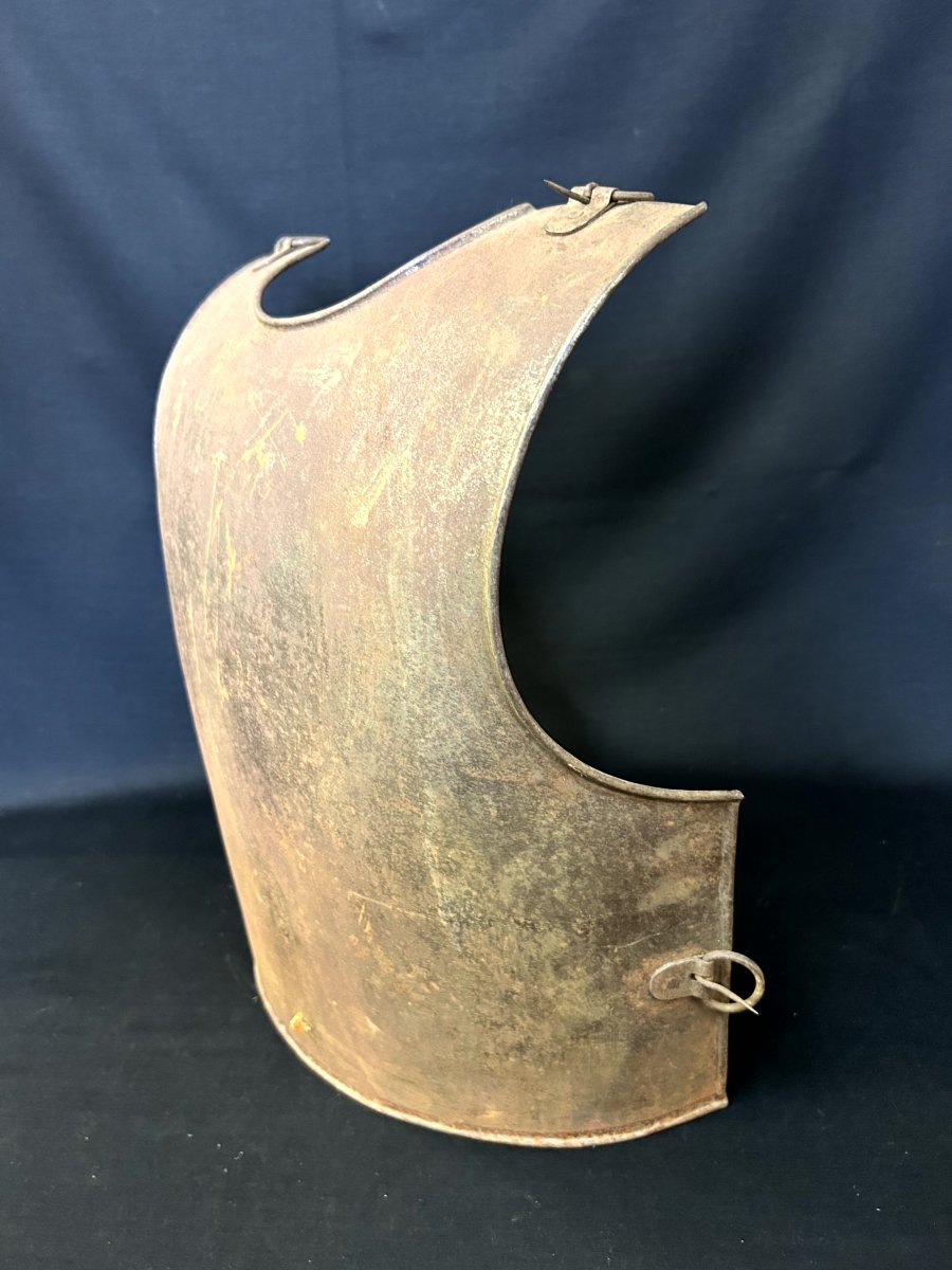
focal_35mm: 26
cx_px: 476
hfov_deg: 53.1
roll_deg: +5.5
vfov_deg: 67.3
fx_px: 953
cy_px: 635
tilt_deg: -20.3
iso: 400
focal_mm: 5.7
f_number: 1.5
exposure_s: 1/33
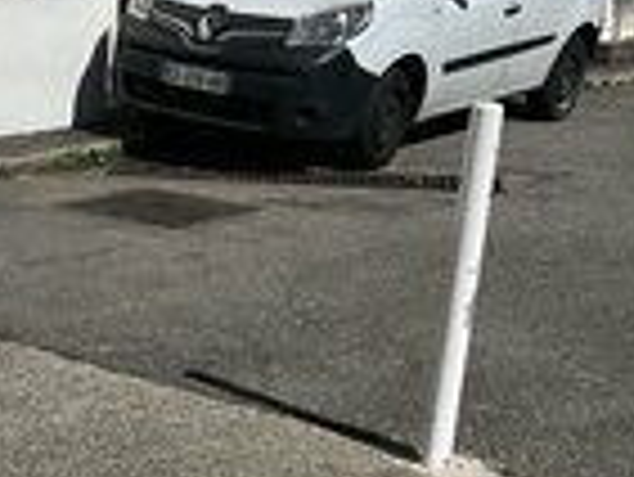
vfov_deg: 17.6
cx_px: -63
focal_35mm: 82
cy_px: 464
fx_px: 1503
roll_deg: -0.8
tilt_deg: -21.1
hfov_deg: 22.5
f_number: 1.8
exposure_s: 1/4785
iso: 25
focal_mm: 3
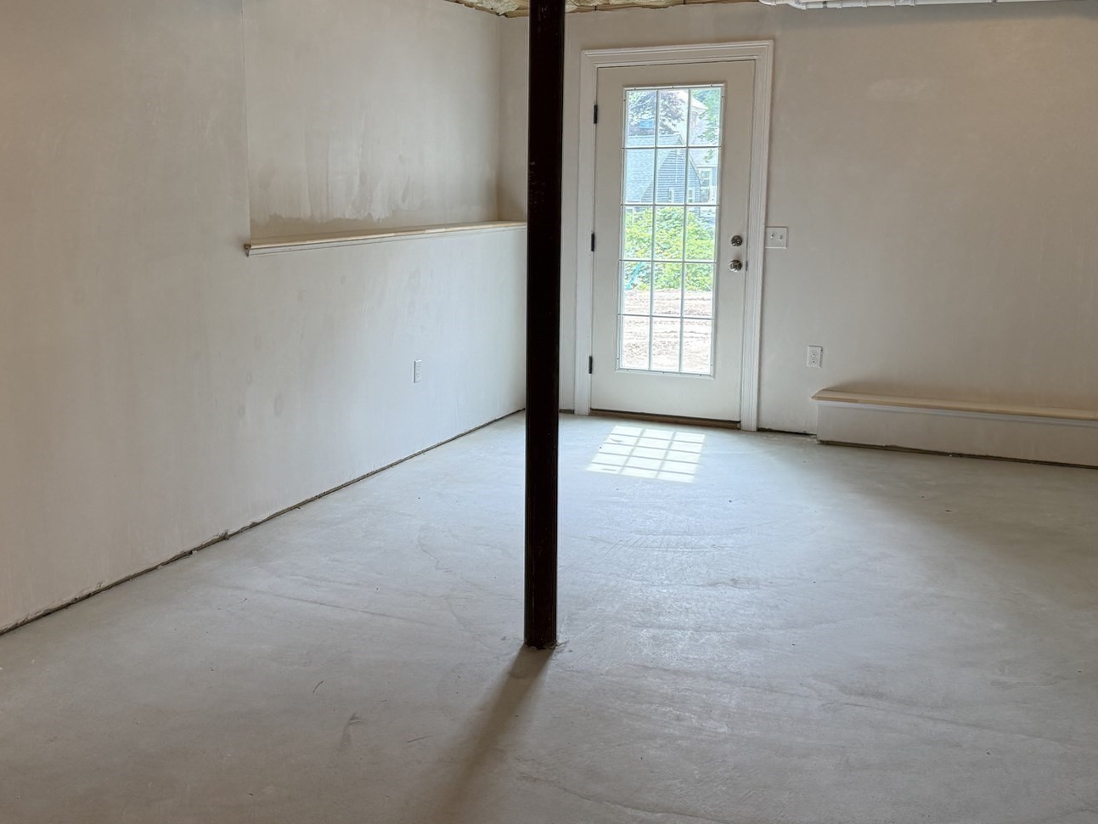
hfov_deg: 48.8
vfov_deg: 37.7
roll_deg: +0.0
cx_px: 470
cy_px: 368
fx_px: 1205
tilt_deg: -9.7
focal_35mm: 38
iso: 160
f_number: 1.78
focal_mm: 6.76
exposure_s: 1/217
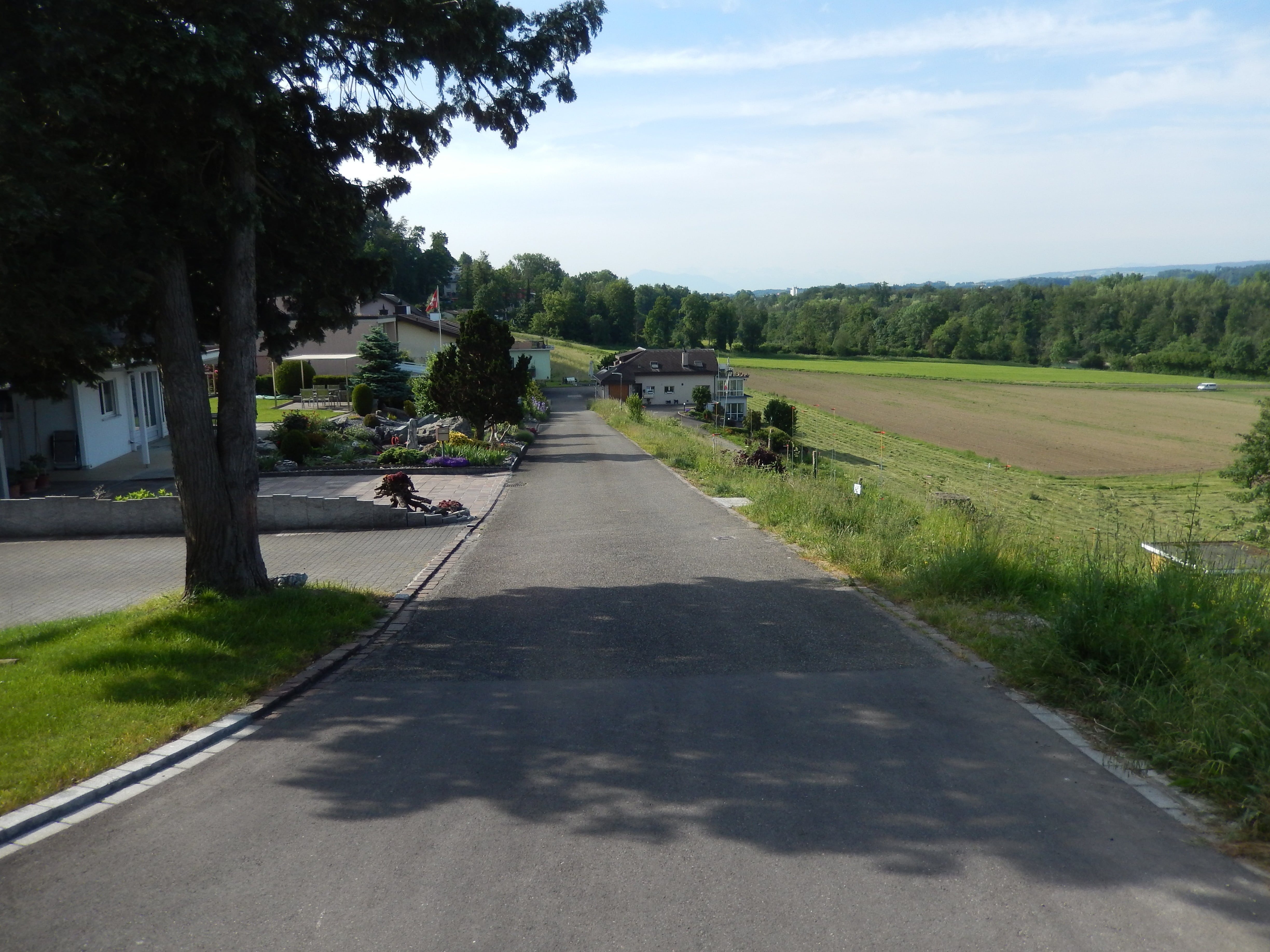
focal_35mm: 25
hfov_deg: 69.4
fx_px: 917
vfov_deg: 54.9
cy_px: 476
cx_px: 635
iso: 125
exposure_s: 1/1000
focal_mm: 4.5
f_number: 3.4
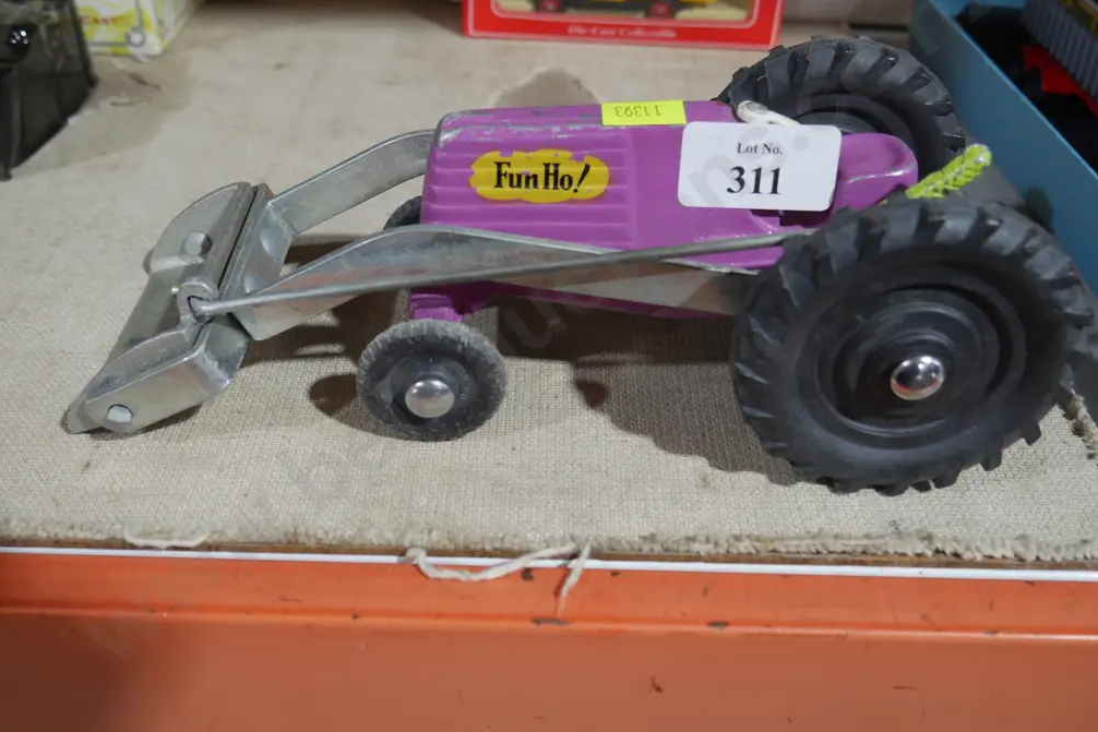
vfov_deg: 36.8
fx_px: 1098
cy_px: 314
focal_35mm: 36
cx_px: 542
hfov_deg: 53.1
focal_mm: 17
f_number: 4
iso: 800
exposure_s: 1/60
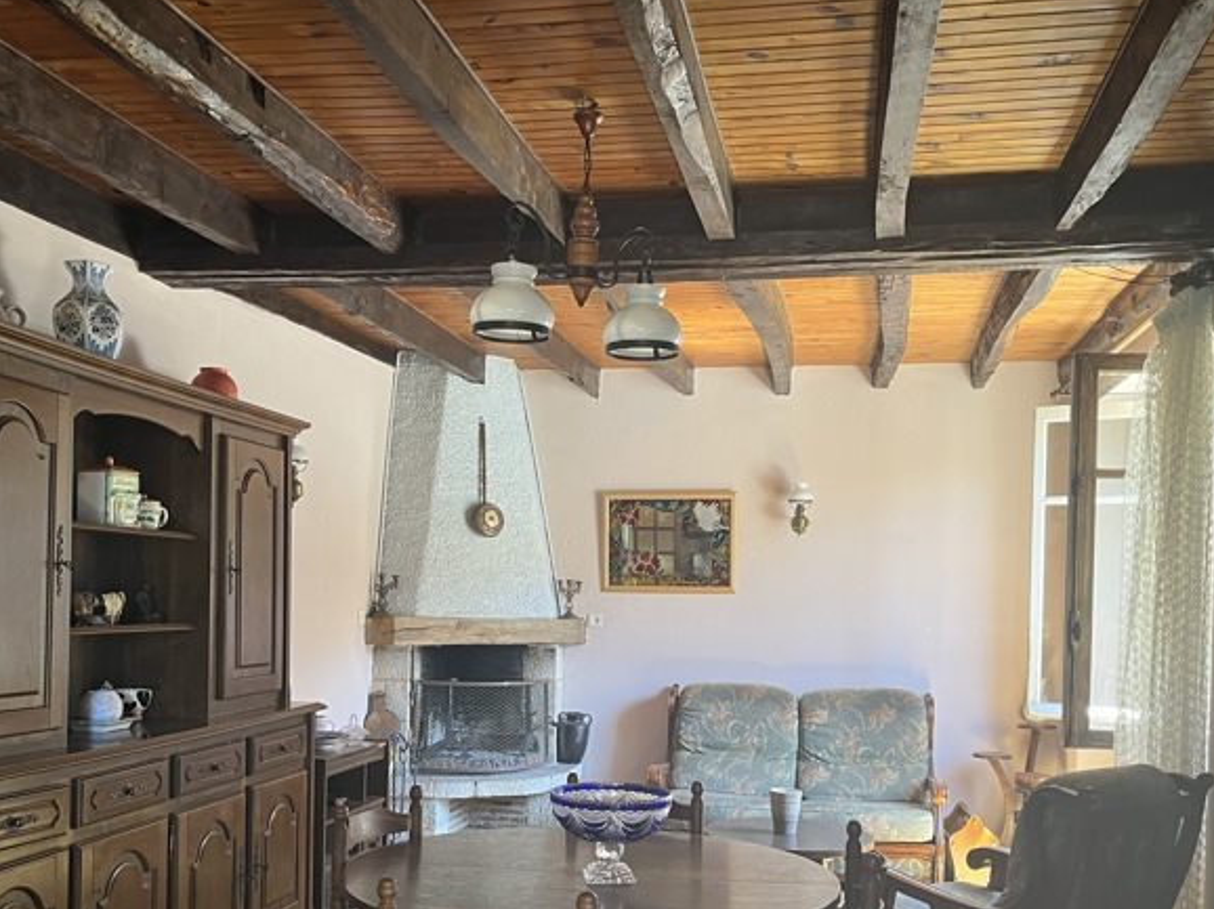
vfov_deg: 39.2
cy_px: 603
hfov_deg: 51.4
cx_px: 601
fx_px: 1262
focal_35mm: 36
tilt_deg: -0.3
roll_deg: -1.5
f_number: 1.6
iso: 125
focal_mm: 5.1
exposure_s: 1/84
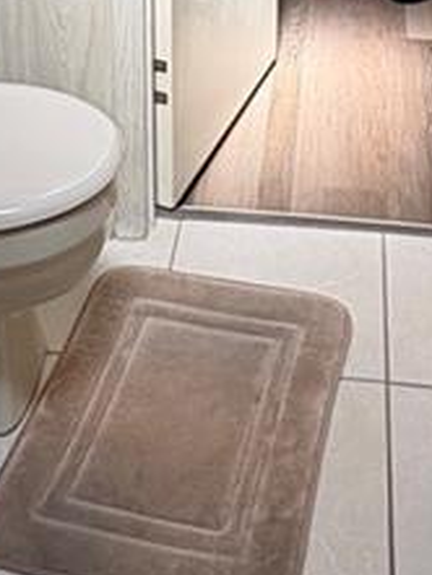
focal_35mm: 76
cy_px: -224
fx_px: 1263
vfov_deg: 22.3
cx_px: 177
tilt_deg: -16.5
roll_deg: +0.1
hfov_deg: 19.4
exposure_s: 1/120
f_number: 2.2
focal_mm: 2.22
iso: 125
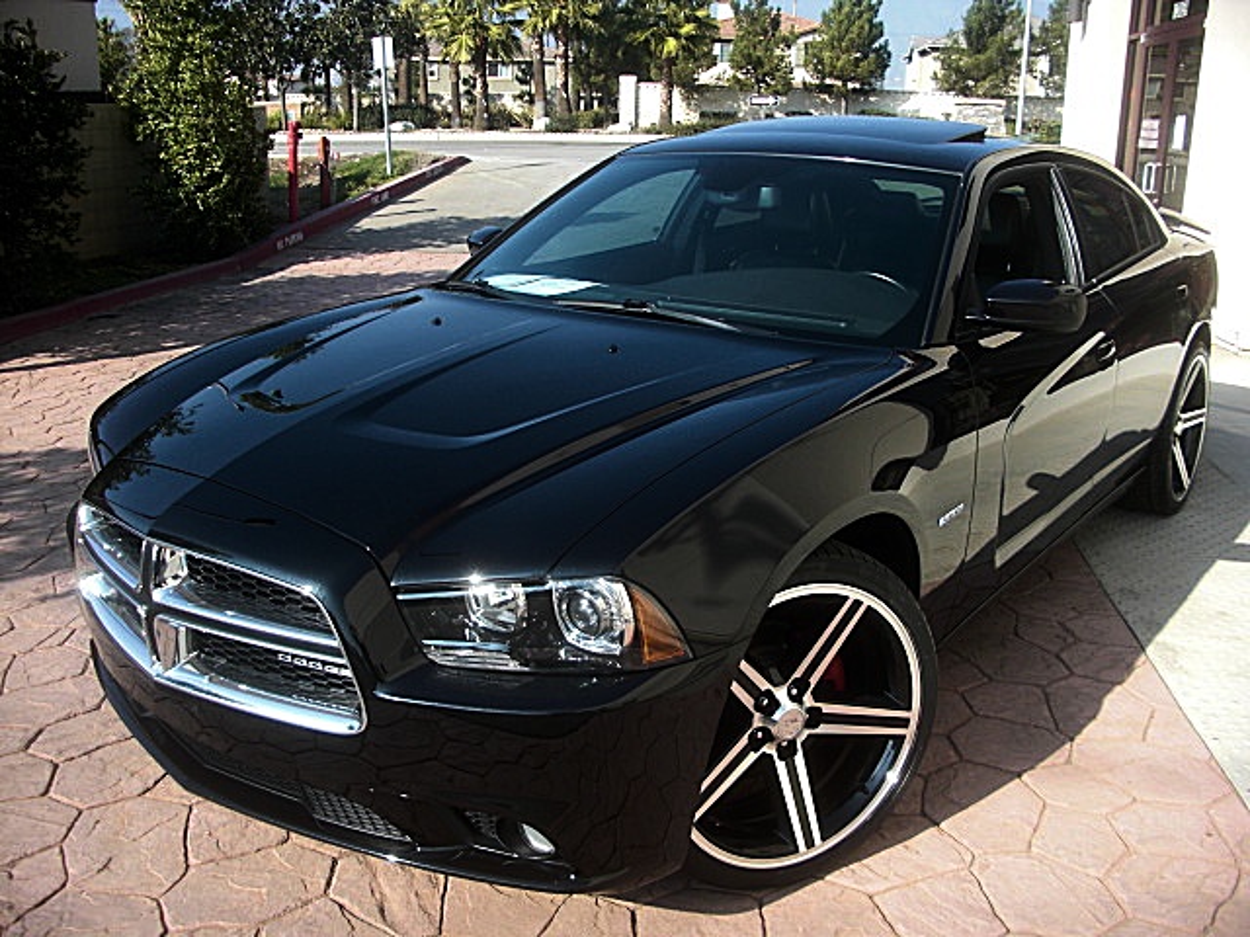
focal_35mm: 36
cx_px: 625
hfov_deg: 51.4
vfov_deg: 39.7
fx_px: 1300
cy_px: 468
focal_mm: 6.3
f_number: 2.8
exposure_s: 1/400
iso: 50
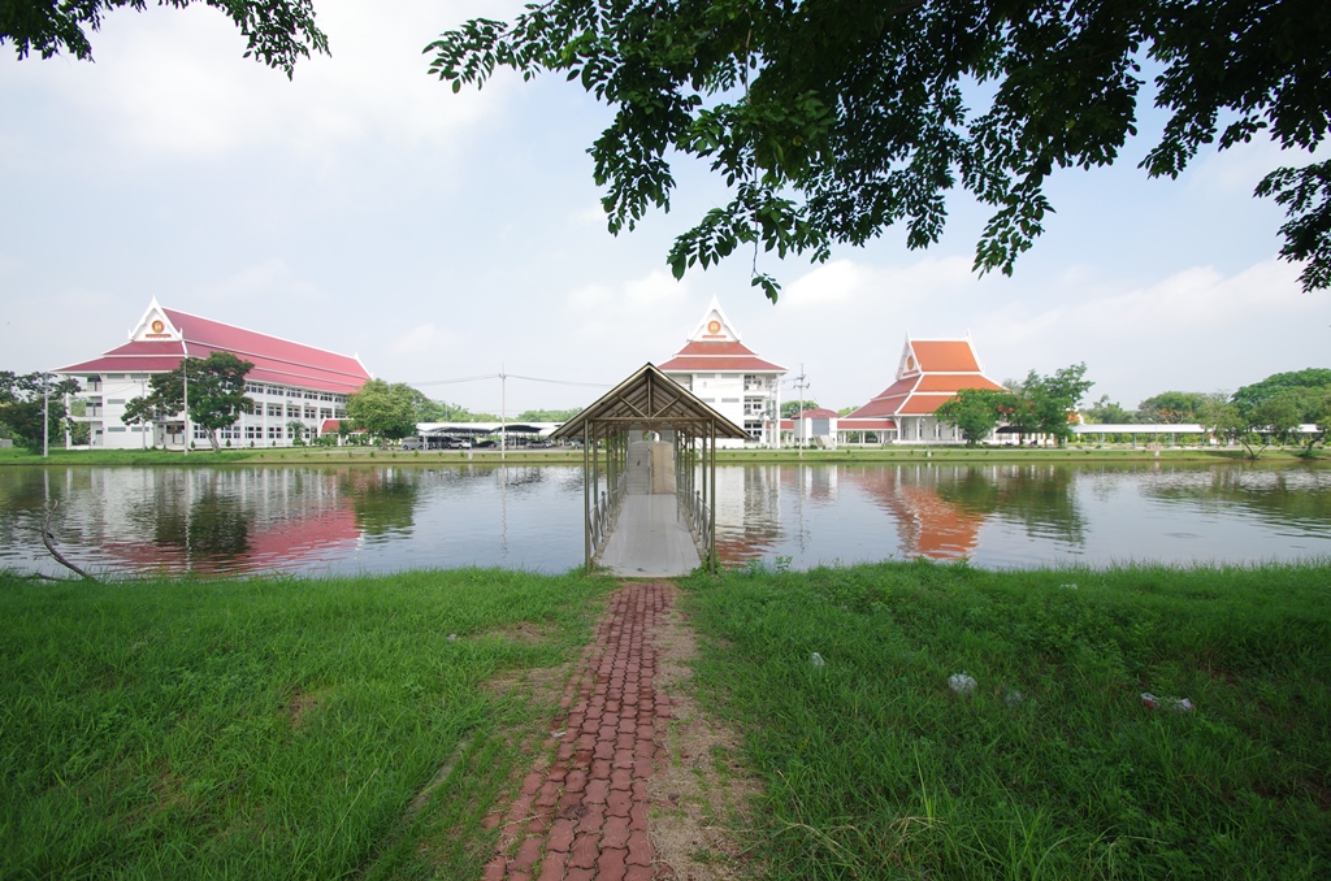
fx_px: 553
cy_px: 440
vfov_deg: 77.1
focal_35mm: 15
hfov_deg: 100.5
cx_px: 666
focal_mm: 10
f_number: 7.1
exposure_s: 1/125
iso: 100
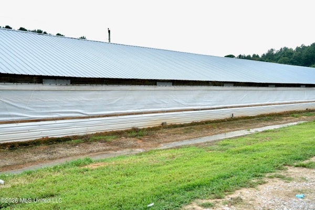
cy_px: 105
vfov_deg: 35.9
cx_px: 158
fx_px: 324
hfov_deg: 51.9
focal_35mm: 37
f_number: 4
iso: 1250
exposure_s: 1/6400
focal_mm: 37
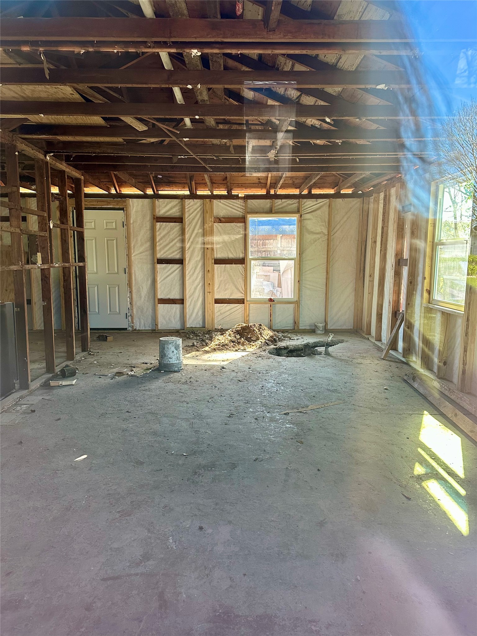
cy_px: 318
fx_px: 441
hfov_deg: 56.8
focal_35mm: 24
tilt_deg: -7.0
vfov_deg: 71.6
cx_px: 238
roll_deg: -0.5
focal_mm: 6.86
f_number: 1.78
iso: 250
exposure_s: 1/68
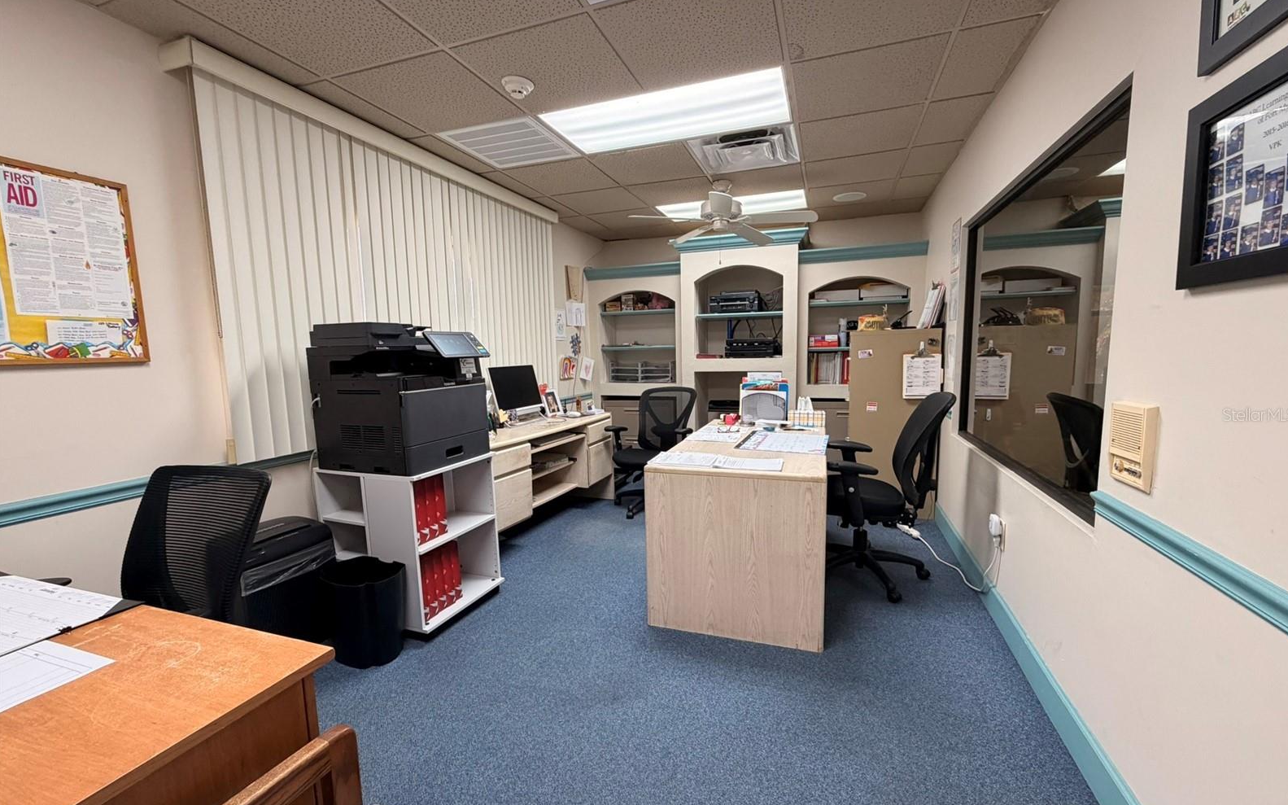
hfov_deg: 101.5
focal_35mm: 15
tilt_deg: -7.0
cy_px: 414
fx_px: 526
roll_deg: +0.9
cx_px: 648
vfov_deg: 74.8
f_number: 2.2
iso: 250
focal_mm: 2.22
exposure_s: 1/120
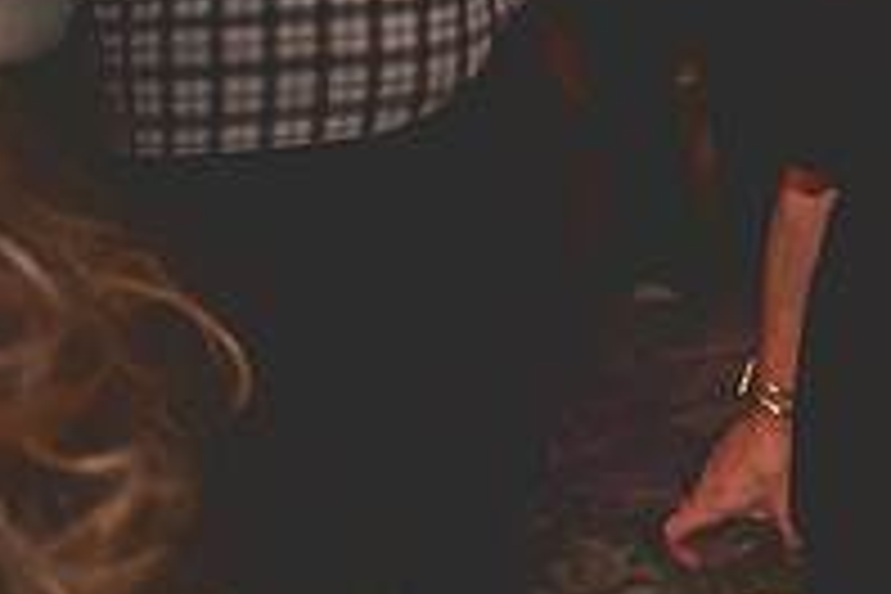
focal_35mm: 80
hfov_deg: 21.7
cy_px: -205
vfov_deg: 16.1
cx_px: 1292
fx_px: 1980
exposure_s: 1/100
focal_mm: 27
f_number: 2.8
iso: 3200
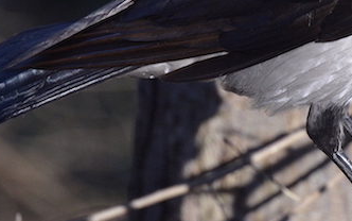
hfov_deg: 1.2
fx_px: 16665
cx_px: 362
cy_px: -67
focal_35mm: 1736
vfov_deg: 0.8
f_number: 5.6
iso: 640
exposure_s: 1/1000
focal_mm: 420
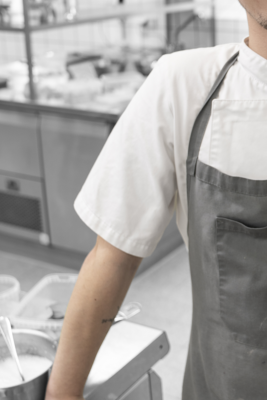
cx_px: 273
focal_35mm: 61
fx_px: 678
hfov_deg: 21.4
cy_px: 178
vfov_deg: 32.8
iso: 80
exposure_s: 1/30
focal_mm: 25
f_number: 2.8
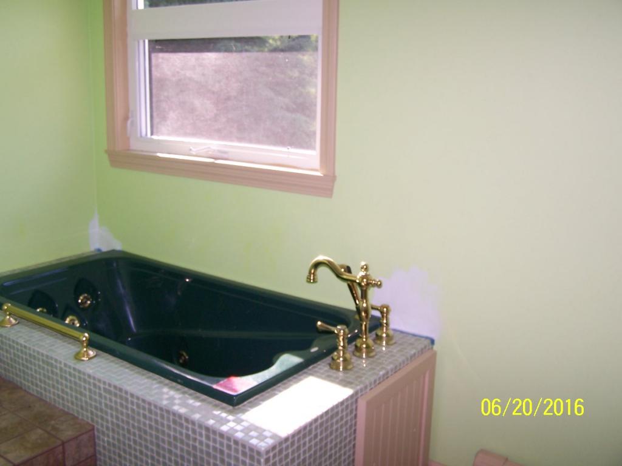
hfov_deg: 49.0
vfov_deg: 37.7
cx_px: 311
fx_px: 683
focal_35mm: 38
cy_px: 233
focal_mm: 6.3
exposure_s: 1/60
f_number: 2.8
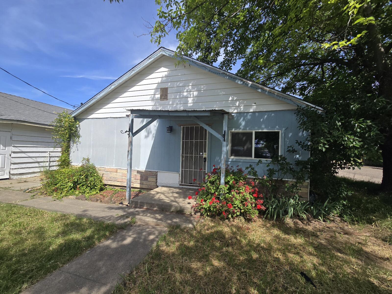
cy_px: 147
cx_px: 196
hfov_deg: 106.2
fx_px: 147
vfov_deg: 89.9
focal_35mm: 13
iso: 50
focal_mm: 2.2
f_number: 2.2
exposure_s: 1/1429
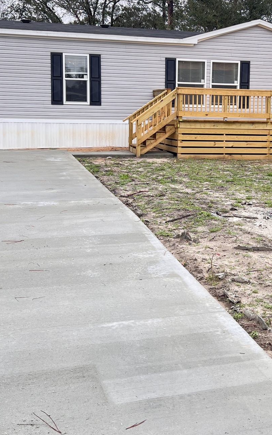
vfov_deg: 40.7
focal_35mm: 49
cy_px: 161
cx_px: 180
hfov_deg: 26.2
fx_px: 581
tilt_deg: -4.4
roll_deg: -1.4
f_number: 1.5
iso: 50
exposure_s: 1/705
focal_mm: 5.7
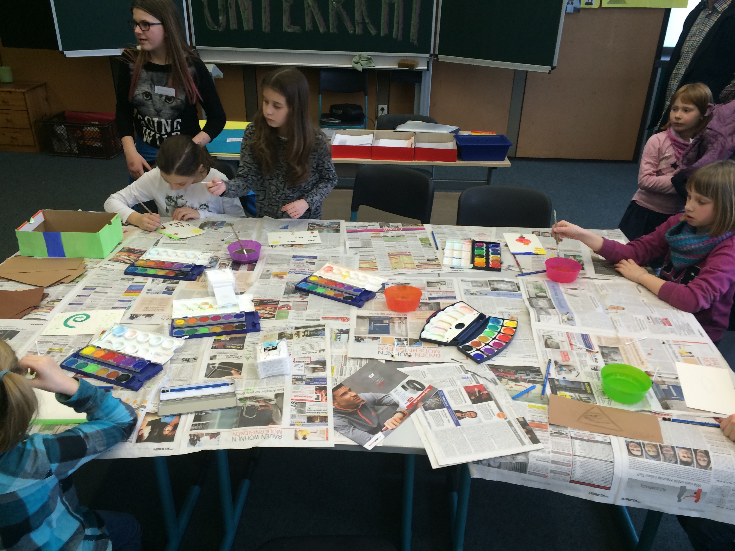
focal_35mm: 29
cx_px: 368
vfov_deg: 48.2
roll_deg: +0.0
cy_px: 276
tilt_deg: -28.3
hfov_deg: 61.7
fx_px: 616
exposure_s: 1/33
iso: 40
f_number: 2.2
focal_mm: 4.15
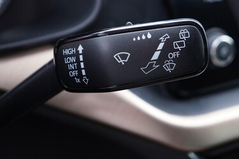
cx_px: 140
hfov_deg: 37.4
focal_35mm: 53
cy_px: 44
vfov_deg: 25.3
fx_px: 352
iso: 400
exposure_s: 1/40
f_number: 2.8
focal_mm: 24
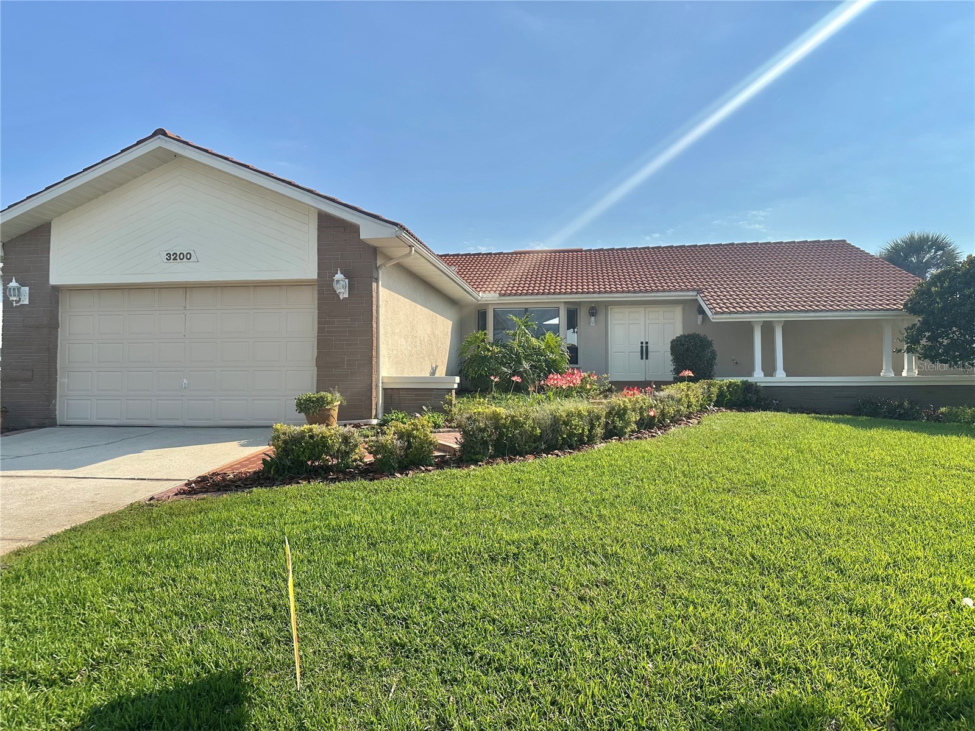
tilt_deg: +2.3
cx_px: 488
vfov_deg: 56.8
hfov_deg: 71.6
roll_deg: -0.1
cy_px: 366
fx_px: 676
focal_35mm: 24
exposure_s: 1/5263
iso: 80
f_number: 1.78
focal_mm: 6.86
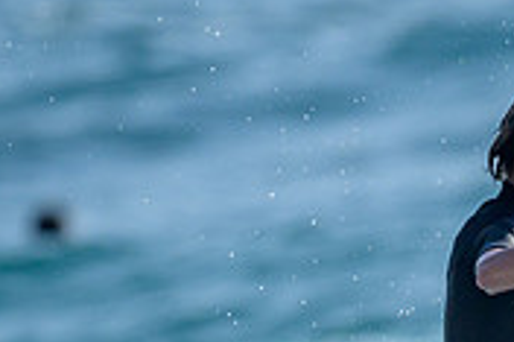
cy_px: 626
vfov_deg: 0.4
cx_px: 767
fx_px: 46715
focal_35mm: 3275
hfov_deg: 0.6
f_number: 6.3
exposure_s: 1/2000
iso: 220
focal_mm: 800
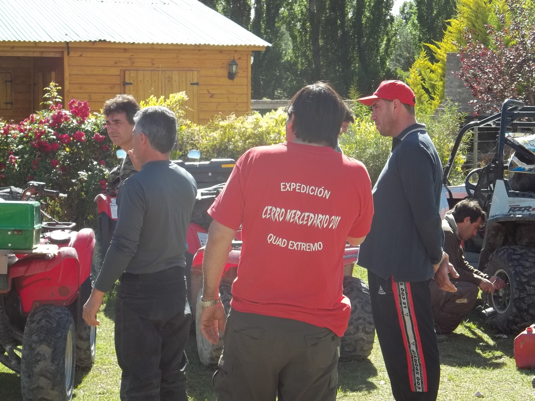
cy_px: 200
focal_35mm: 86
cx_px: 268
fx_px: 1329
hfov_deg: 22.8
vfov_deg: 17.2
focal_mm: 15.4
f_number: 4.5
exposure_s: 1/200
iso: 64
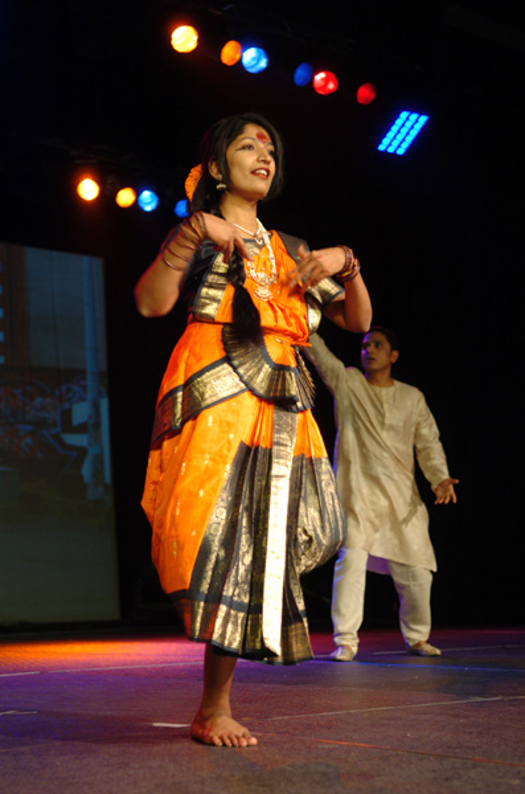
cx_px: 262
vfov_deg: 30.6
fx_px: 1451
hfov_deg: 20.5
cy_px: 397
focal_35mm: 66
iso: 400
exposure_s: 1/100
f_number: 2.8
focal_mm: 44
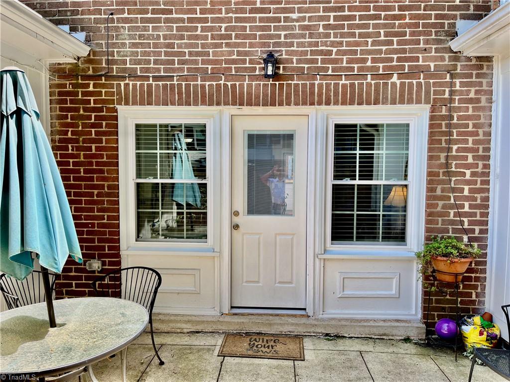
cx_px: 255
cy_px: 191
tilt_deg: -3.3
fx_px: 383
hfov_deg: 67.3
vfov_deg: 53.1
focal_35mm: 26
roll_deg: +0.0
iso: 50
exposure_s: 1/718
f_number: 1.6
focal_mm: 5.1
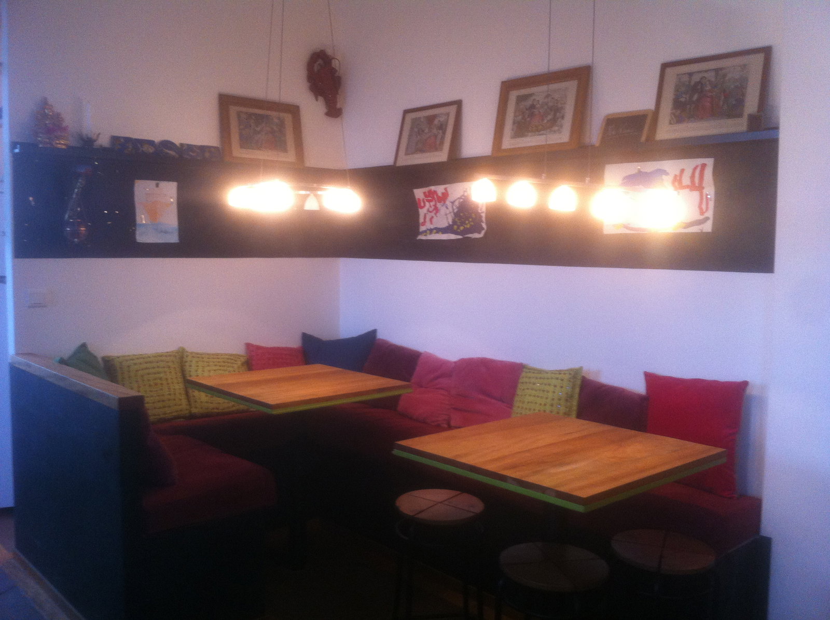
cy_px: 310
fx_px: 838
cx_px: 415
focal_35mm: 35
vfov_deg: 40.6
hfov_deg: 52.7
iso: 160
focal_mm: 3.85
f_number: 2.8
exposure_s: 1/15
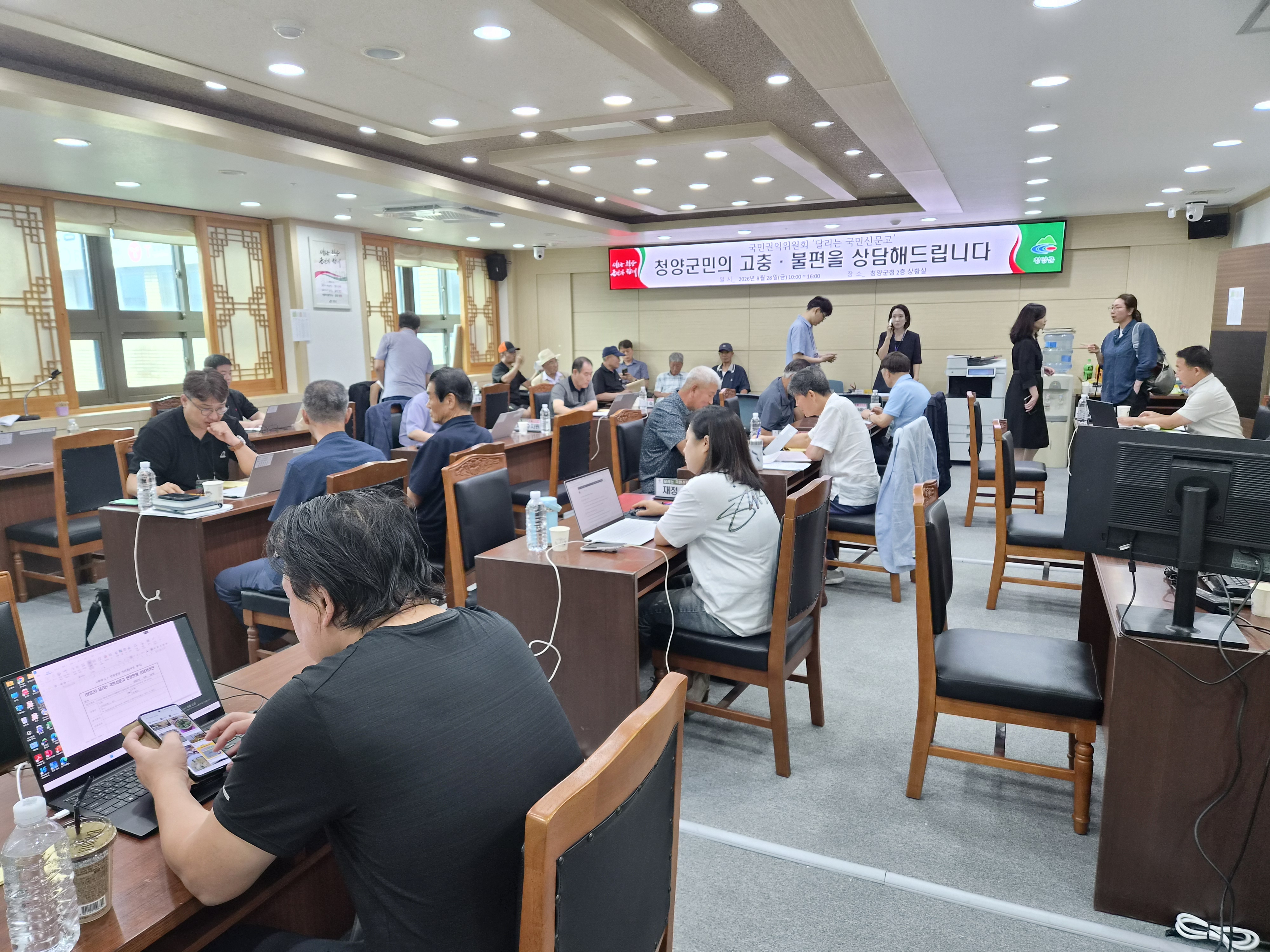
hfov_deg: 73.9
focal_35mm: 23
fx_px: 844
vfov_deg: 58.9
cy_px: 476
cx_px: 635
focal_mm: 5.4
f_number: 1.8
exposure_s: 1/120
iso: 160
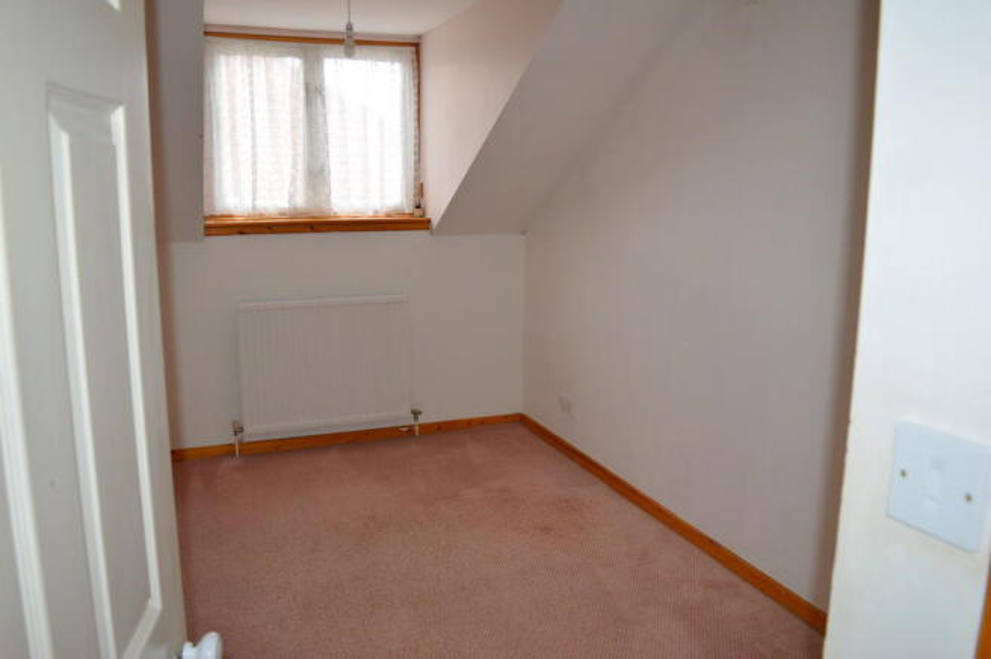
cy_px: 330
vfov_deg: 47.8
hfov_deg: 67.4
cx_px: 496
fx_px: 742
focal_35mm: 27
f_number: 4
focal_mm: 18
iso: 400
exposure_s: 1/60
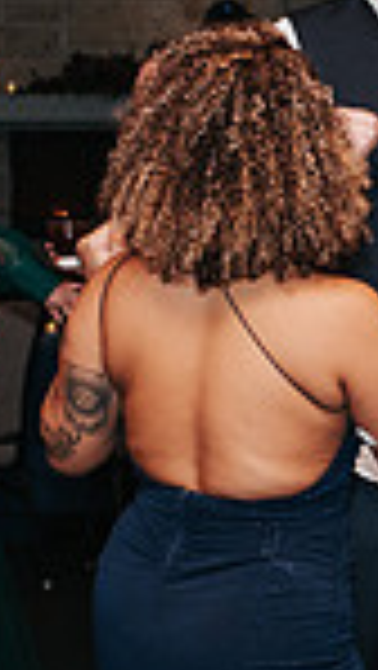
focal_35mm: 166
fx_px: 2953
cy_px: 486
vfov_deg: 12.9
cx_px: 482
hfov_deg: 7.3
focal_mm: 35
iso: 1000
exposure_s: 1/200
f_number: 3.5
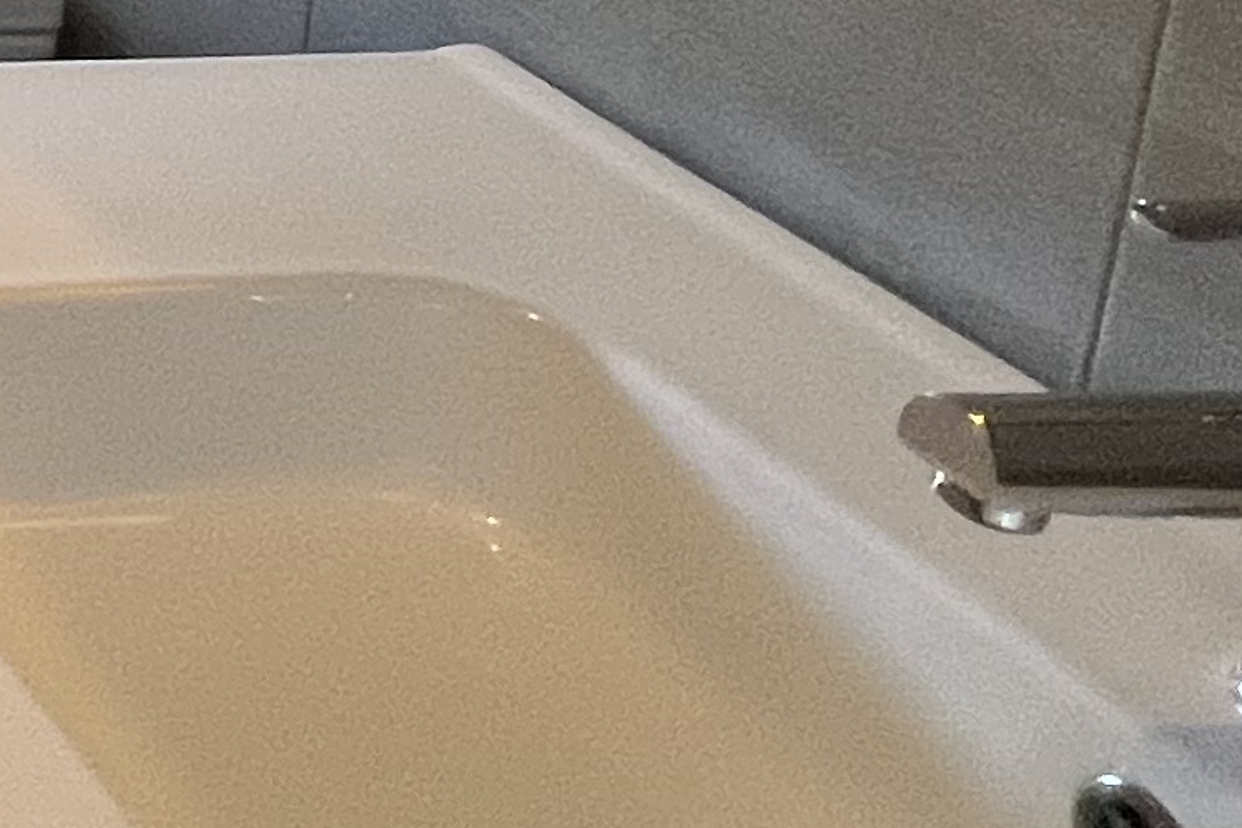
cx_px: -1106
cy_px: -490
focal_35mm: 73
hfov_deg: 19.3
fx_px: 2518
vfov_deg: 16.6
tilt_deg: -13.5
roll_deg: -0.9
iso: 250
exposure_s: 1/50
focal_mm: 1.57
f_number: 1.8
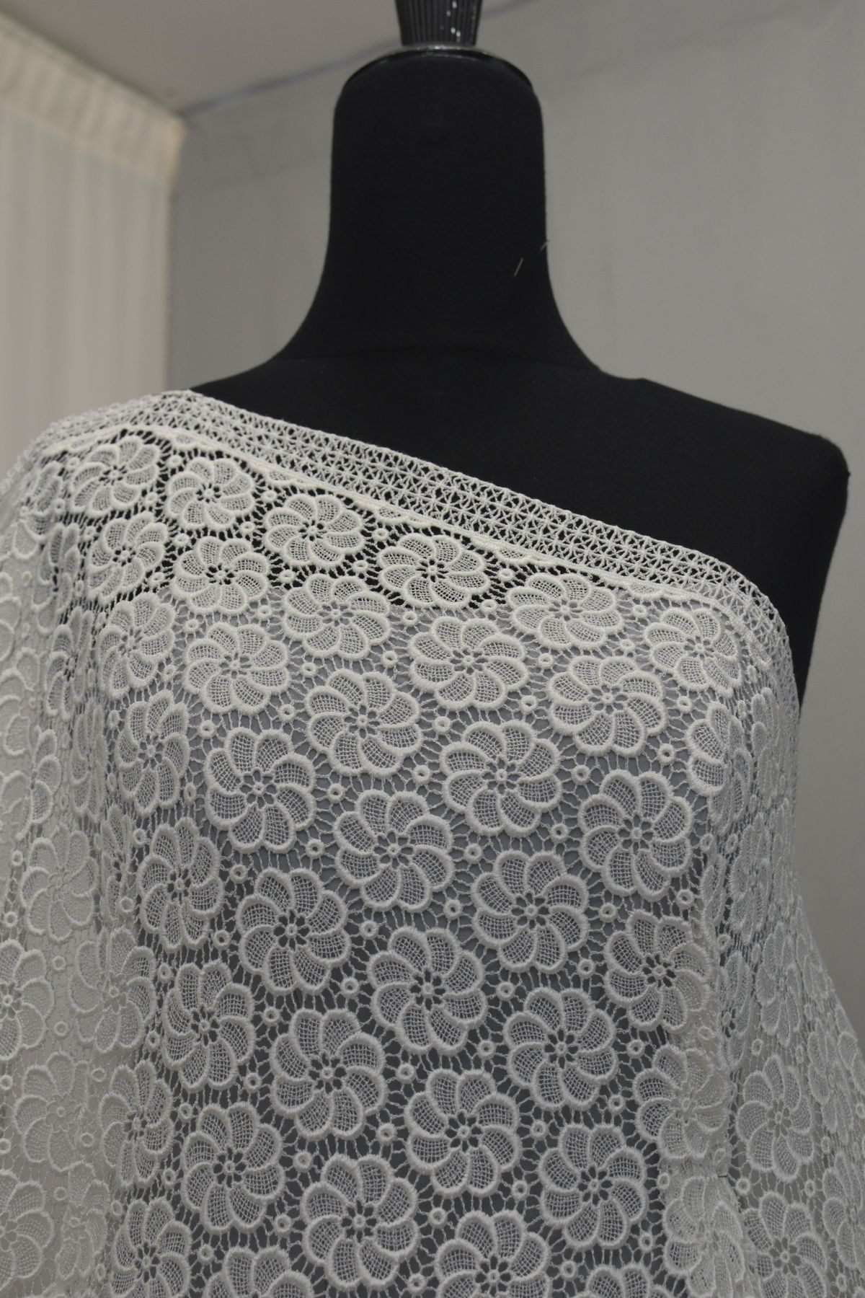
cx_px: 432
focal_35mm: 52
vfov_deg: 37.9
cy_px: 649
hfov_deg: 25.8
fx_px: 1892
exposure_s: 1/100
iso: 400
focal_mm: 35
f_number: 5
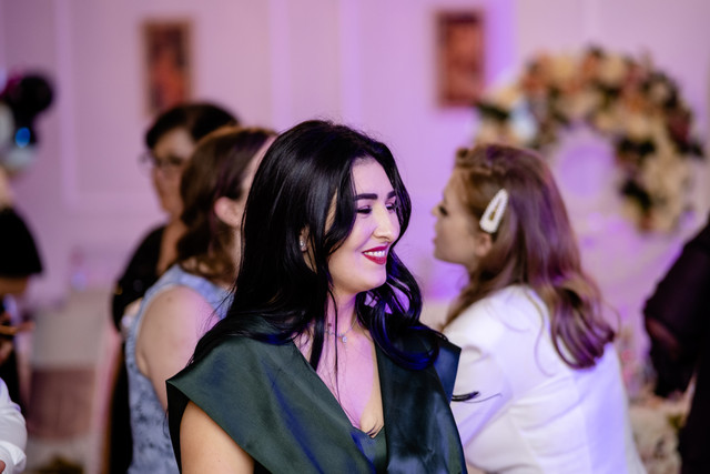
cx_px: 355
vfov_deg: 10.7
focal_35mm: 128
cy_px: 237
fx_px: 2525
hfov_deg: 16.0
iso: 800
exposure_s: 1/200
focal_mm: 85
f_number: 1.8
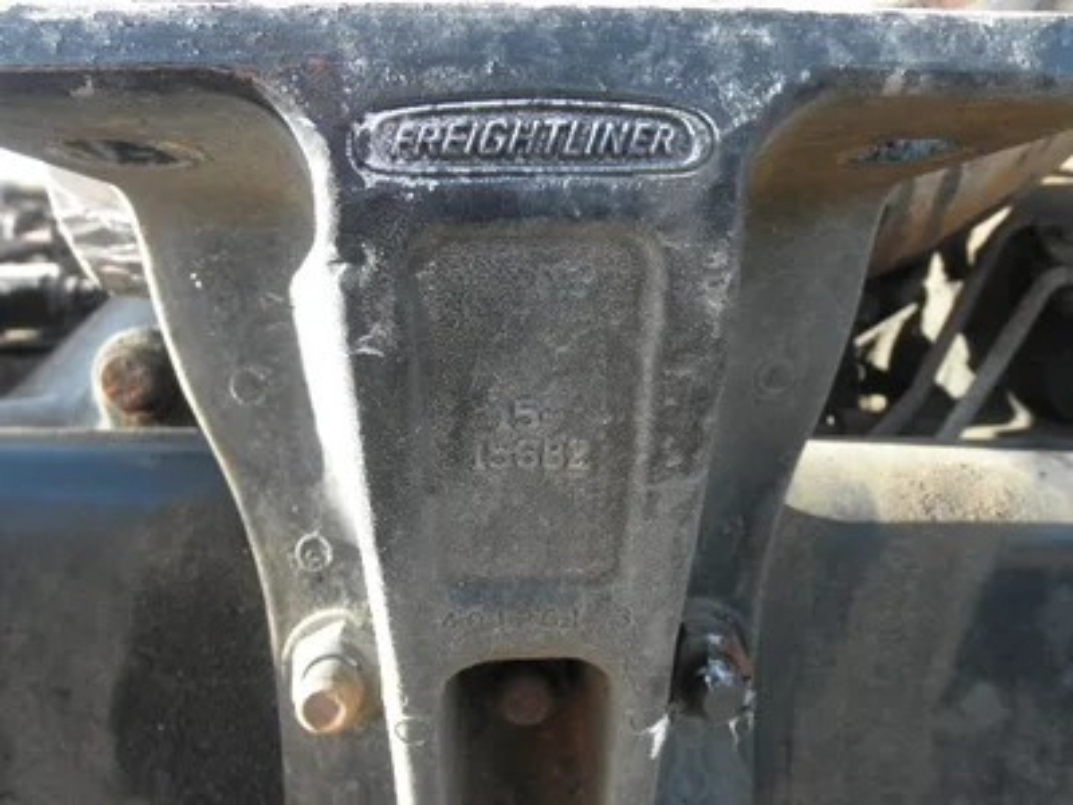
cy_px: 402
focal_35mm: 28
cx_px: 536
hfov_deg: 63.4
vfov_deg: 49.7
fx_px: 868
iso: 64
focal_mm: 5
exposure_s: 1/60
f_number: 3
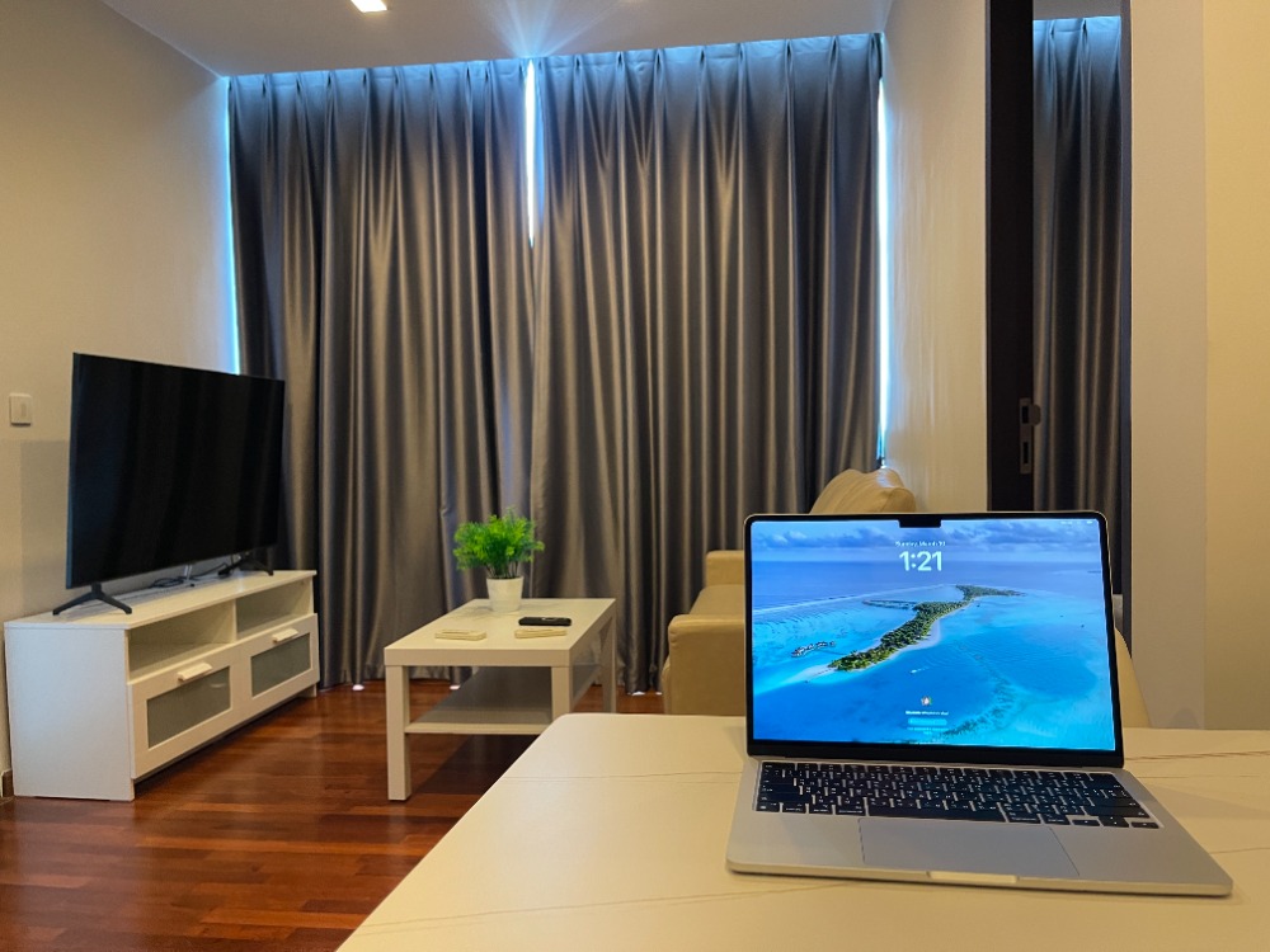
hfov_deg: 69.4
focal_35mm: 25
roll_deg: +1.6
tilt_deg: -2.3
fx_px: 917
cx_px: 635
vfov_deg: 54.9
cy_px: 476
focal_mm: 5.1
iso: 250
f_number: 1.6
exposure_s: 1/50
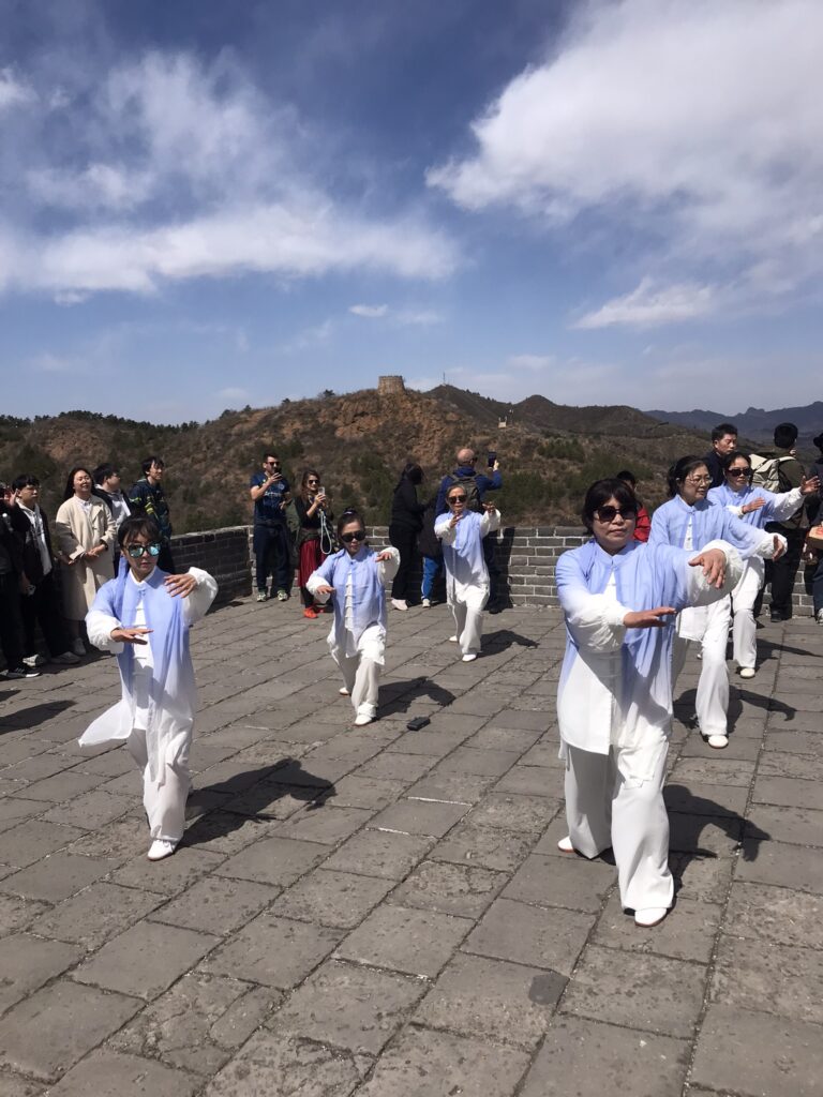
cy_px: 548
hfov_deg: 49.7
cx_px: 412
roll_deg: +2.0
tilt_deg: -4.8
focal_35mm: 28
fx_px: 888
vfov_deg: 63.4
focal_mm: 3.99
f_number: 1.8
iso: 20
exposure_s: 1/5051
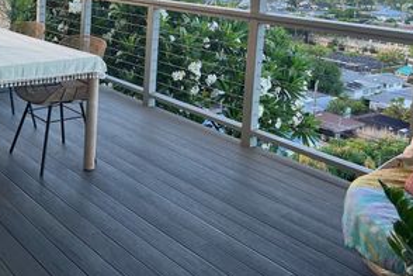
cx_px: 149
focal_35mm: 46
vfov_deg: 28.1
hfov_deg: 42.3
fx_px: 528
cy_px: 27
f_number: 1.5
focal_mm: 5.7
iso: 50
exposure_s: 1/635
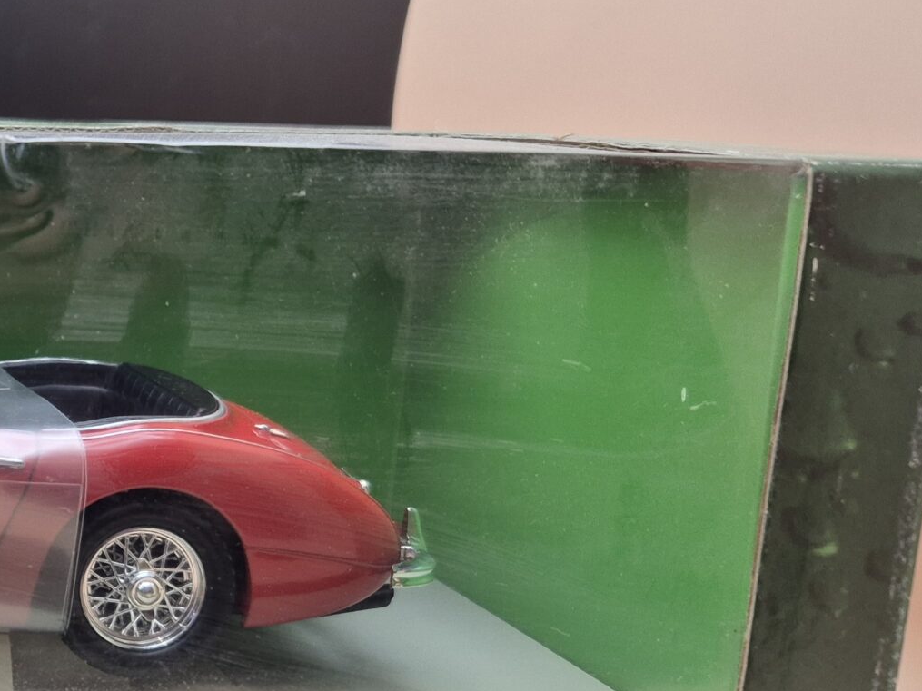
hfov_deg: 28.4
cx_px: -221
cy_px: 373
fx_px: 1545
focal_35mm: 58
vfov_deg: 25.2
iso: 80
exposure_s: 1/100
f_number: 1.8
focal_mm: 5.4
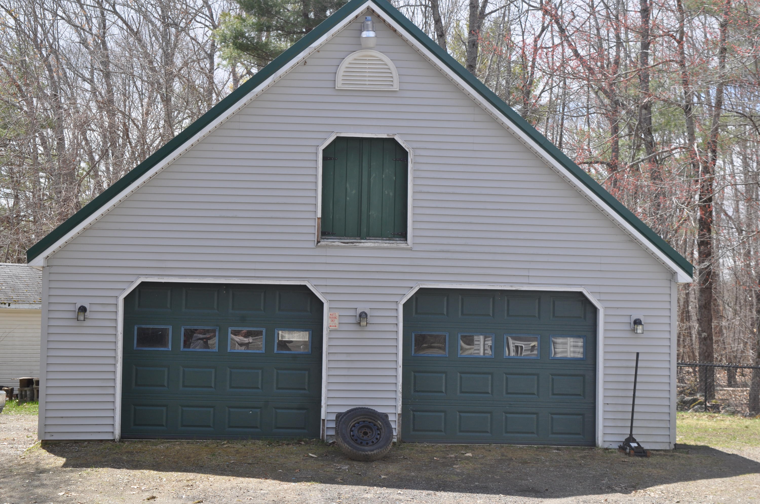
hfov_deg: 27.0
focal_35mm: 75
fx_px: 1581
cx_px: 380
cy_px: 252
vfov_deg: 18.1
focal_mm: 50
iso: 200
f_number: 8
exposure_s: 1/250
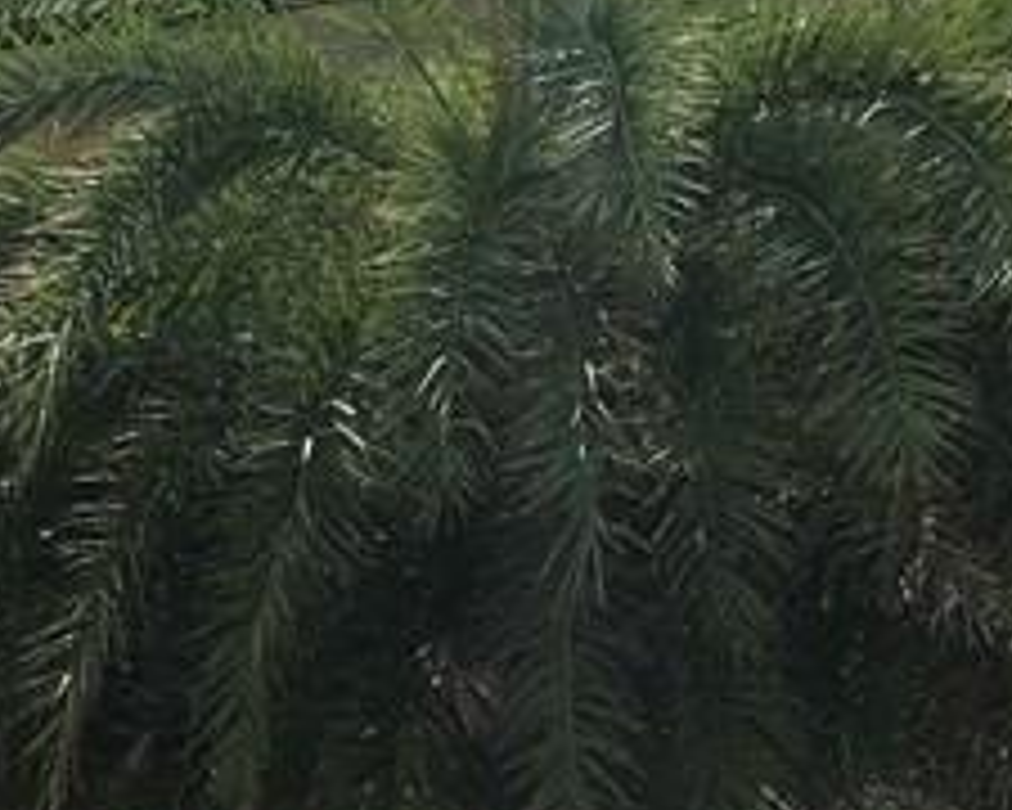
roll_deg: +2.2
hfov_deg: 14.9
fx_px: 3864
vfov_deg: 11.9
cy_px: 590
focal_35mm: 129
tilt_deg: +4.6
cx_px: 252
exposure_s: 1/2288
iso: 20
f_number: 1.8
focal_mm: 3.99
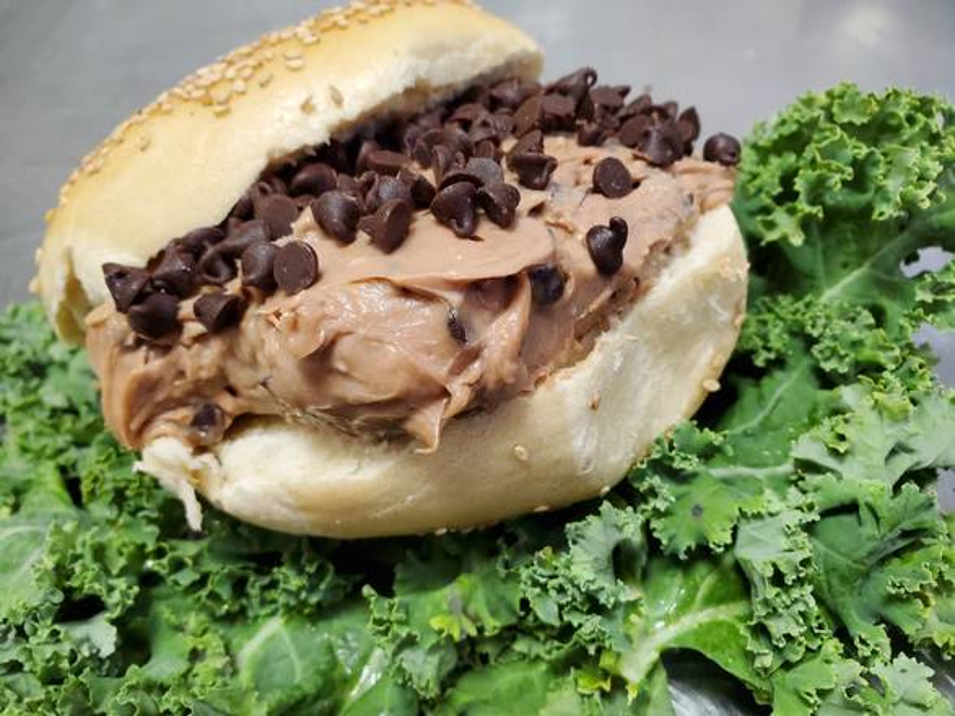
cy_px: 358
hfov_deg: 67.3
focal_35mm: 26
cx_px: 478
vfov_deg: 53.0
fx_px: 717
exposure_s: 1/39
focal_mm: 4.3
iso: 250
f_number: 2.4
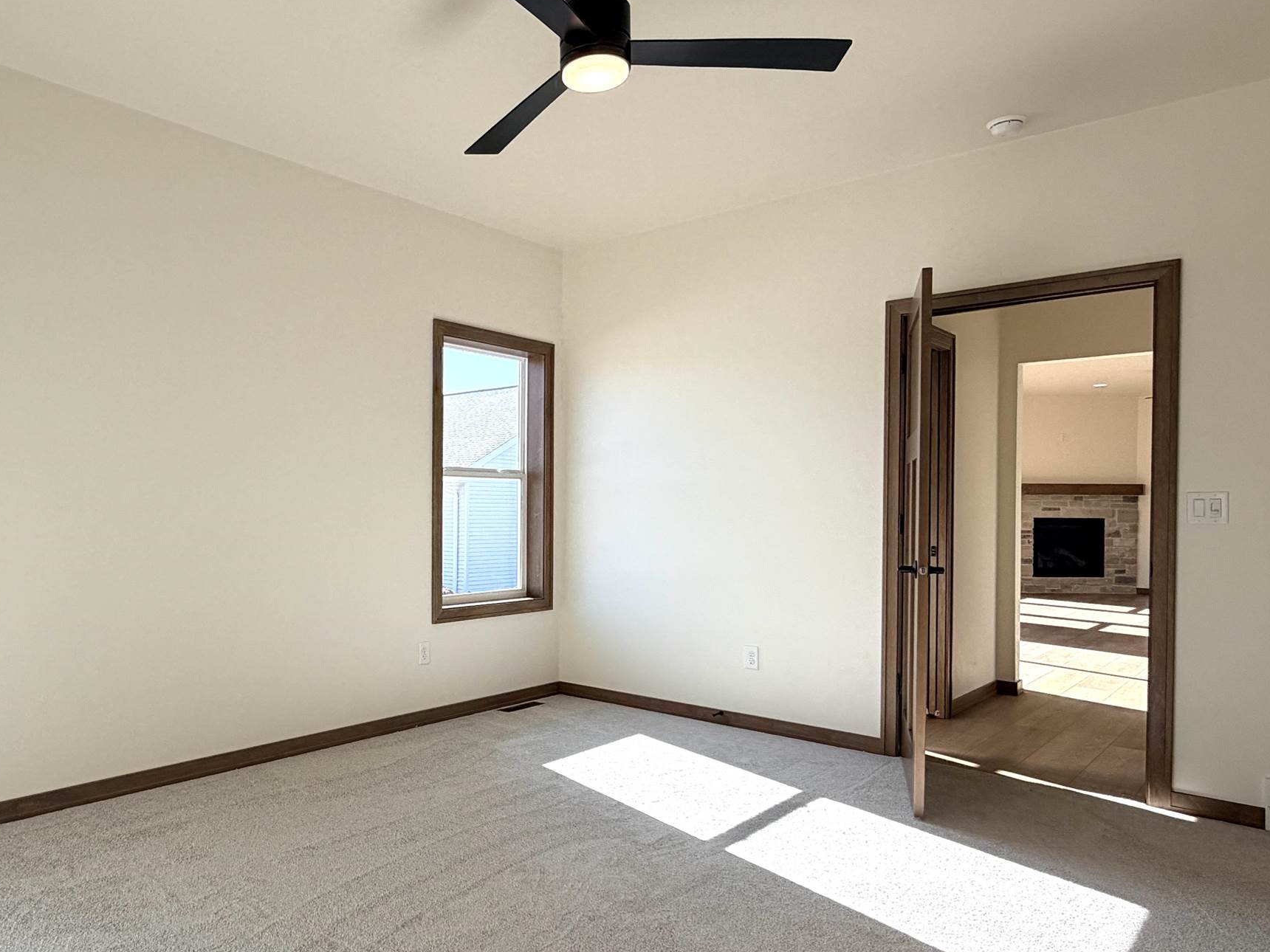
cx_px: 450
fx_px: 917
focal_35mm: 25
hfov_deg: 67.9
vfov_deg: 54.8
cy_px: 509
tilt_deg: -0.6
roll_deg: +0.0
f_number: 2.2
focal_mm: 2.22
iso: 64
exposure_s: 1/502
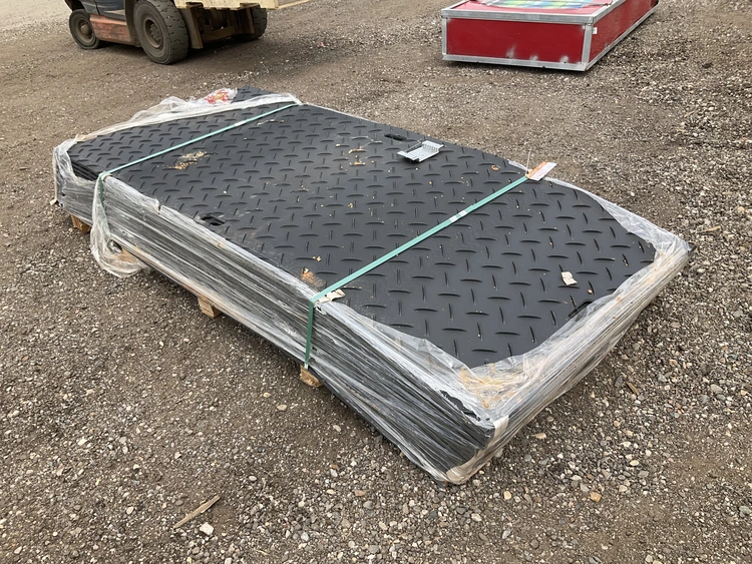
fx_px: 630
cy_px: 282
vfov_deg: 48.3
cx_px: 376
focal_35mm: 29
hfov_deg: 61.6
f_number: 1.8
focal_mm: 3
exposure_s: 1/1076
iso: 25
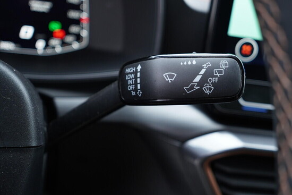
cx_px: 146
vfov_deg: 36.9
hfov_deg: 53.1
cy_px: 98
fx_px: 292
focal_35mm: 36
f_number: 2.8
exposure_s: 1/40
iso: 400
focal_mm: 24
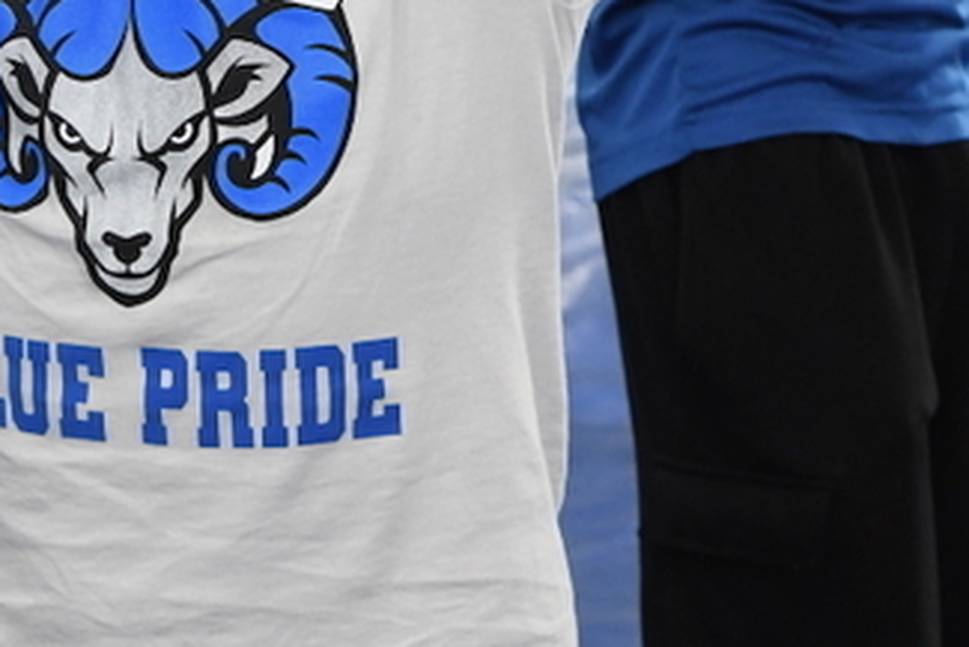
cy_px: -335
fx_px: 8644
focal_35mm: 321
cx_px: 635
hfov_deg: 6.4
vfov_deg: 4.3
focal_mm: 68
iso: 2000
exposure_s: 1/200
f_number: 5.6
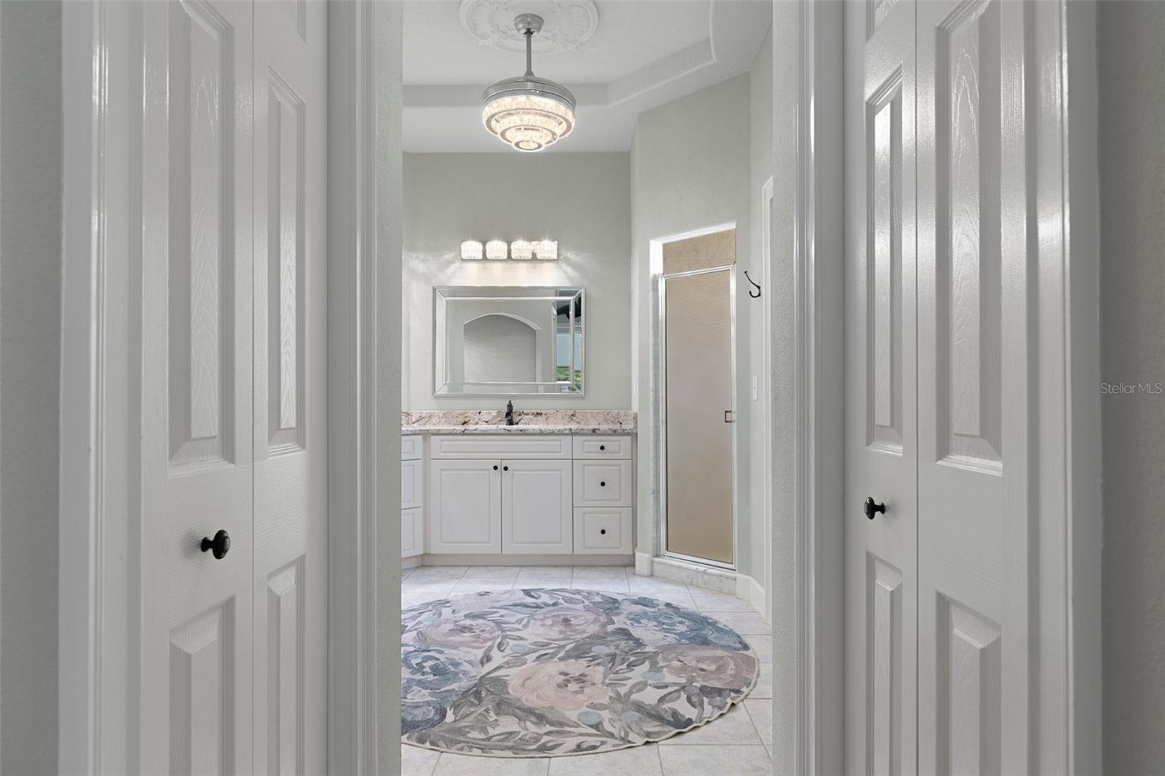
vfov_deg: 59.5
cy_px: 388
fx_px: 679
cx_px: 582
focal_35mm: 21
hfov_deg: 81.2
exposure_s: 1/4
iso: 250
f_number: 8
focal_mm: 14
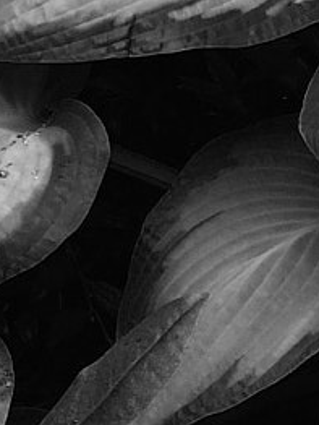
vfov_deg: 11.2
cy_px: 258
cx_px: 664
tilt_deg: -44.7
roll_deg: -0.4
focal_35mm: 177
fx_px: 2171
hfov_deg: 8.0
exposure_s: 1/120
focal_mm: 4.15
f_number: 2.2
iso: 40
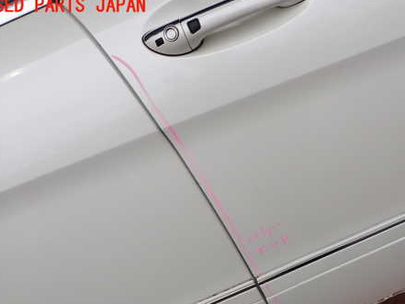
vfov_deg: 41.3
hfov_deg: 53.3
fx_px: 398
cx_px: 254
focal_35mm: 34
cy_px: 201
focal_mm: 4.5
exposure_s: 1/160
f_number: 8
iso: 100
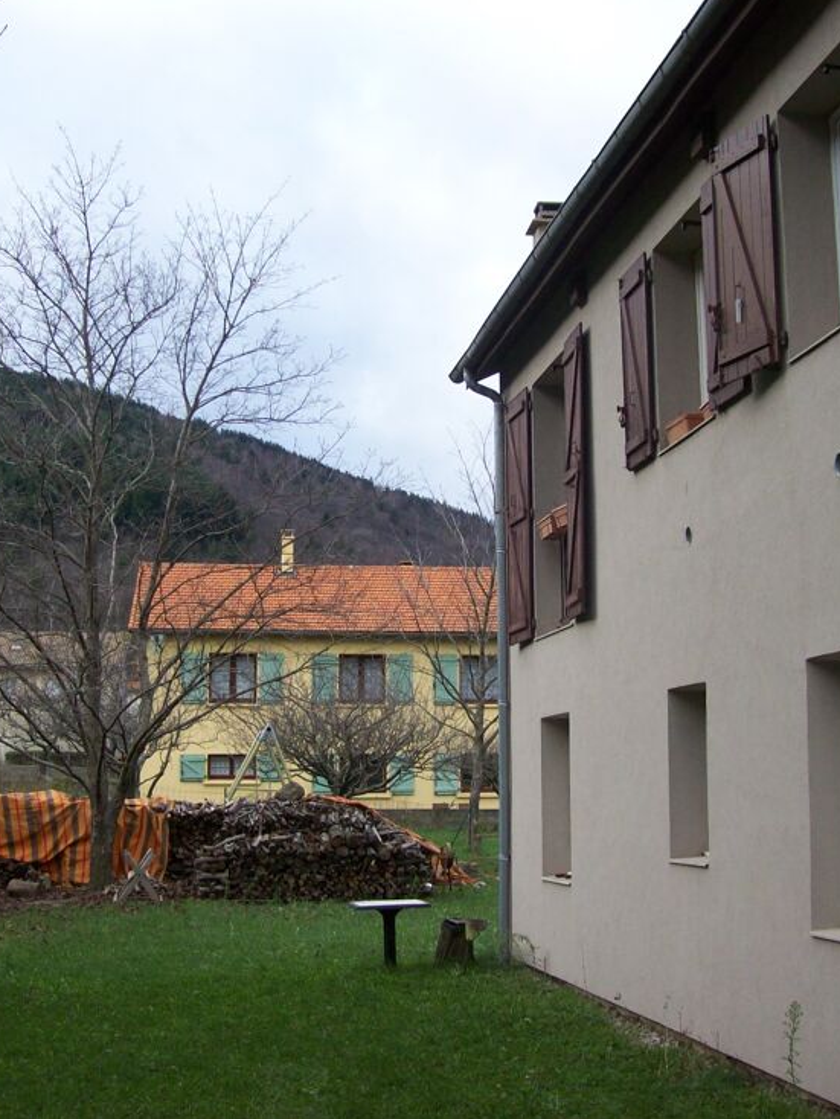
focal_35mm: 49
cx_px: 450
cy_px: 551
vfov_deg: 38.9
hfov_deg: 29.7
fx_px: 1584
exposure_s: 1/229
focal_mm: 6
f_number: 2.7
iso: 80
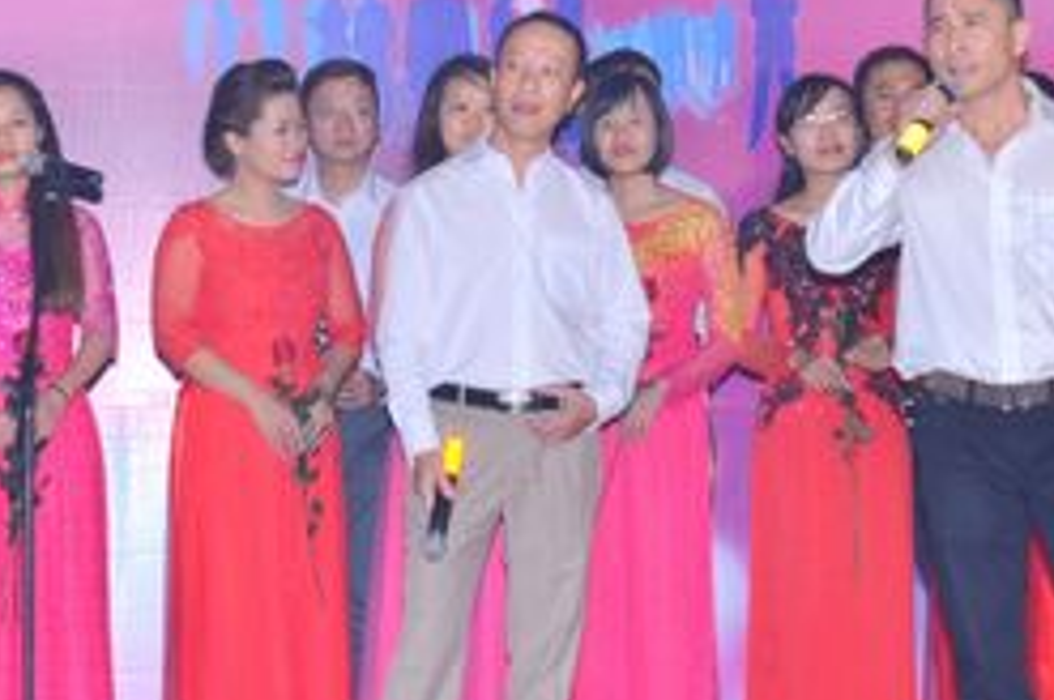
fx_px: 3626
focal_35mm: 124
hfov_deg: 16.5
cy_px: 115
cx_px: 358
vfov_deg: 11.0
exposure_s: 1/100
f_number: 6.3
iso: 250
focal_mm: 34
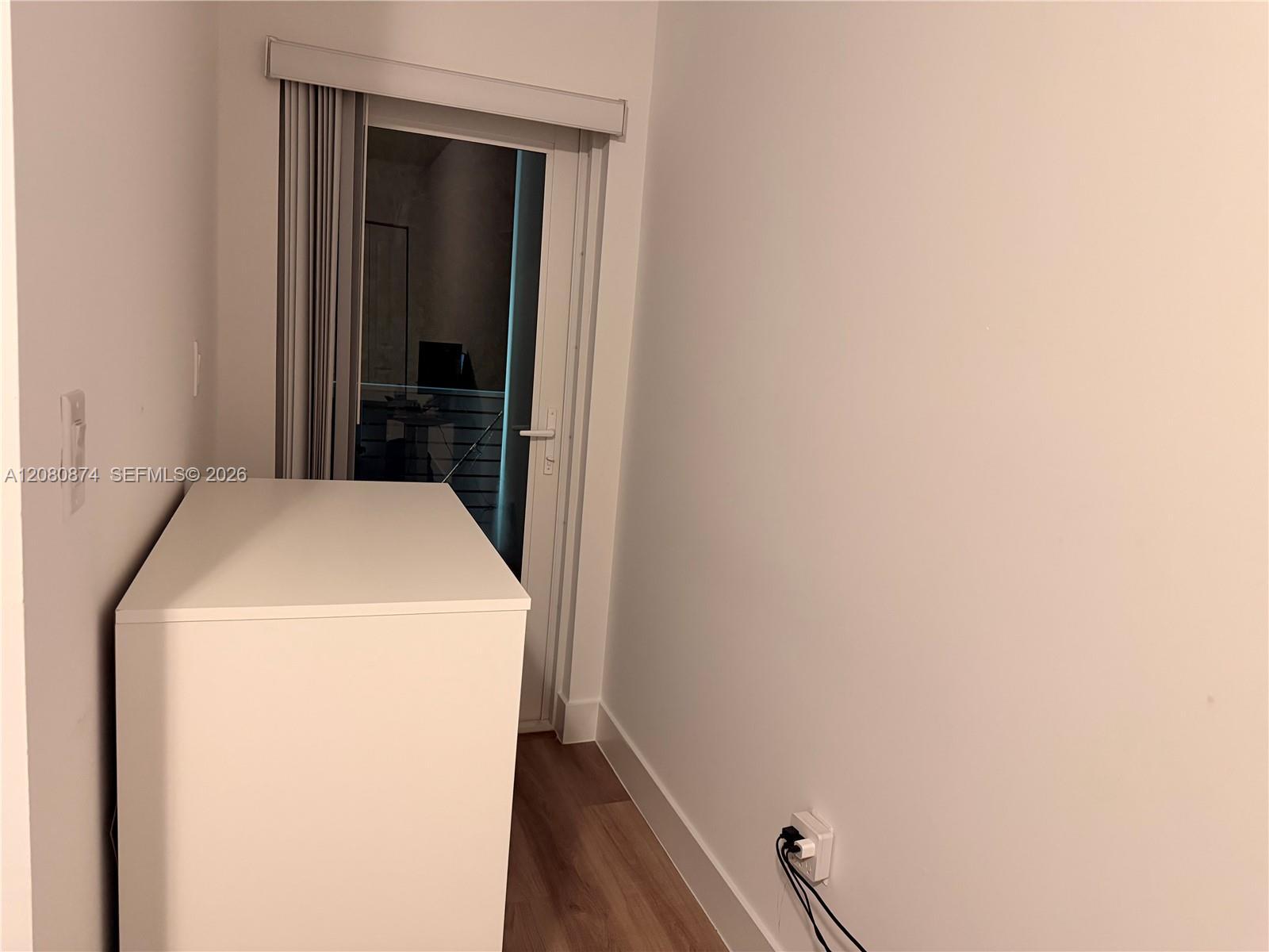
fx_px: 880
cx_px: 634
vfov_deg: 56.8
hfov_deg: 71.6
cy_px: 476
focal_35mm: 24
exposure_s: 1/60
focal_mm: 6.76
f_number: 1.78
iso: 500
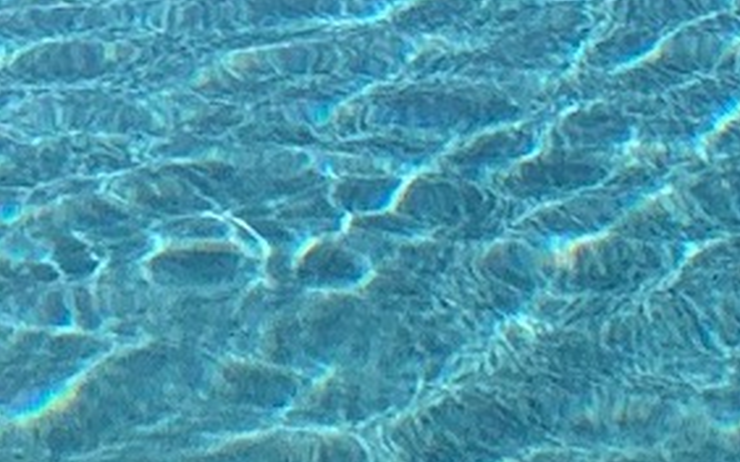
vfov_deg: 6.6
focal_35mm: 197
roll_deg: -0.1
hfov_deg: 10.6
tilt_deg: -13.3
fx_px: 3971
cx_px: 722
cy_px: -197
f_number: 1.8
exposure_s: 1/2364
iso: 25
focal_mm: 4.25
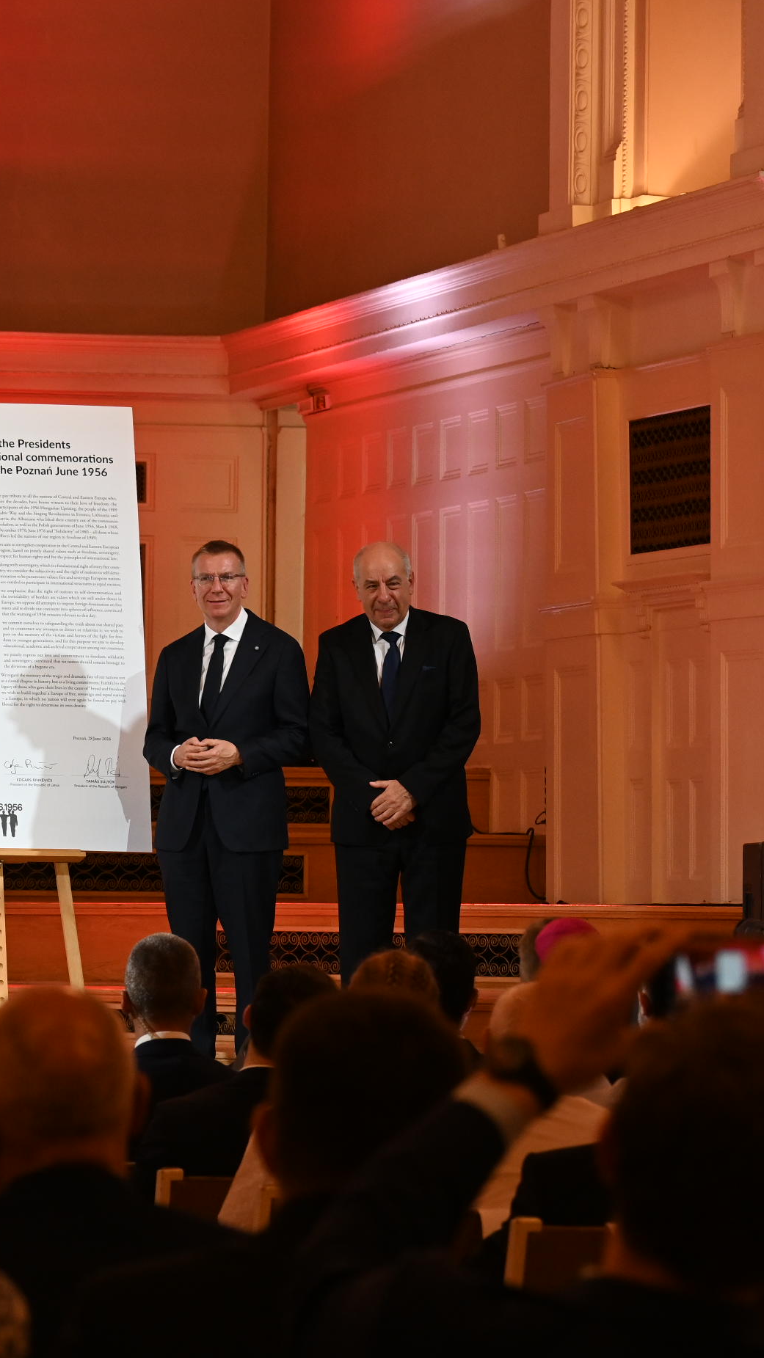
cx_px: 37
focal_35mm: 208
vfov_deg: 10.4
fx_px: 7492
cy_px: 678
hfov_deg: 5.8
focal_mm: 88
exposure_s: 1/125
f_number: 5
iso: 1100
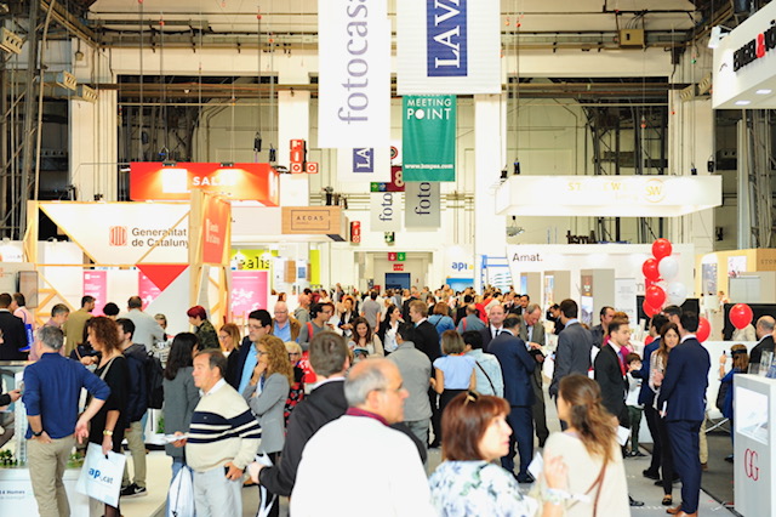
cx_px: 388
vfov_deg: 21.9
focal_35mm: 62
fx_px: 1336
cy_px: 258
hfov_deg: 32.4
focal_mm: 62
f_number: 5
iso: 800
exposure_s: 1/60
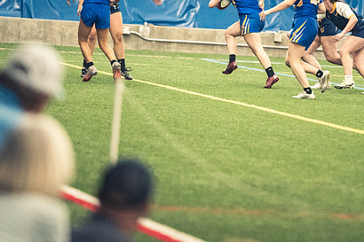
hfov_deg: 4.9
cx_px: 238
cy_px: 81
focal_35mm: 424
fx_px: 4285
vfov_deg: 3.2
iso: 12800
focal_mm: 200
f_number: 2.8
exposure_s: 1/500
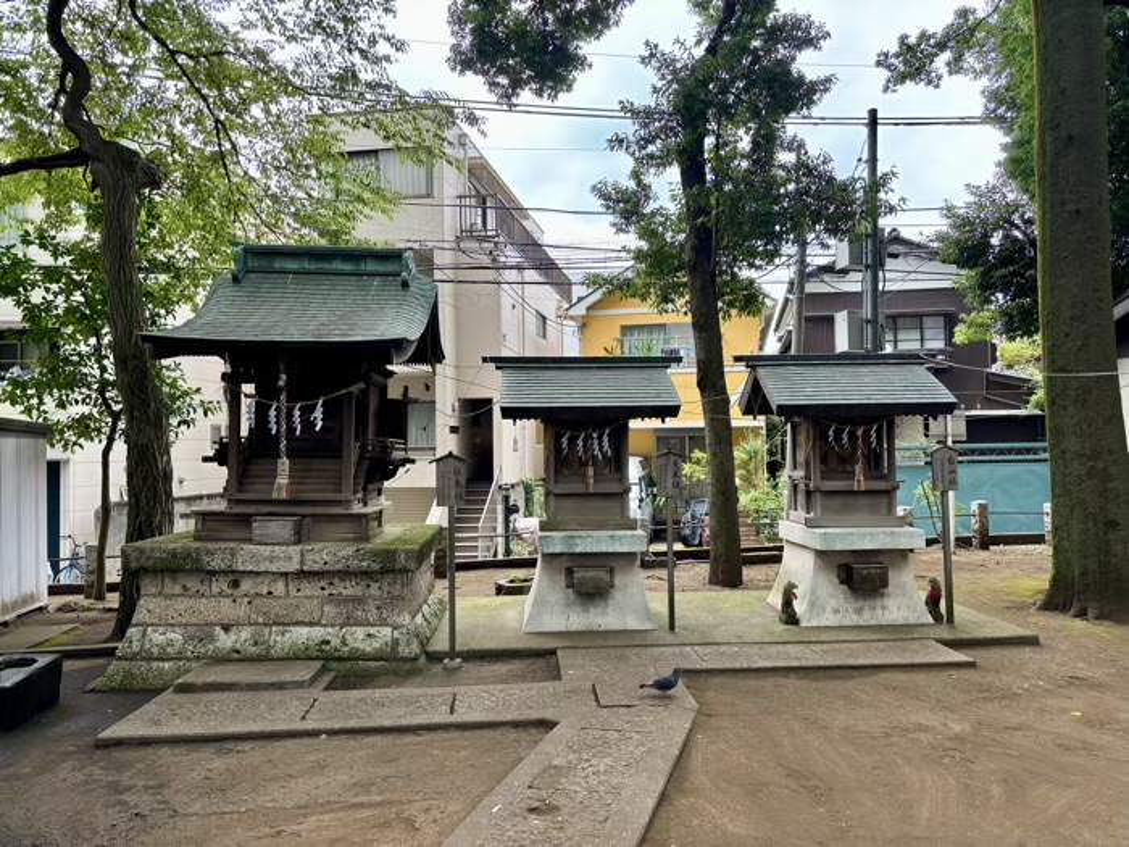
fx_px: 848
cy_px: 424
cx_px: 564
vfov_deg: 53.1
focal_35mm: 26
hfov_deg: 67.3
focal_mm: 5.96
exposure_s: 1/146
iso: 40
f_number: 1.6
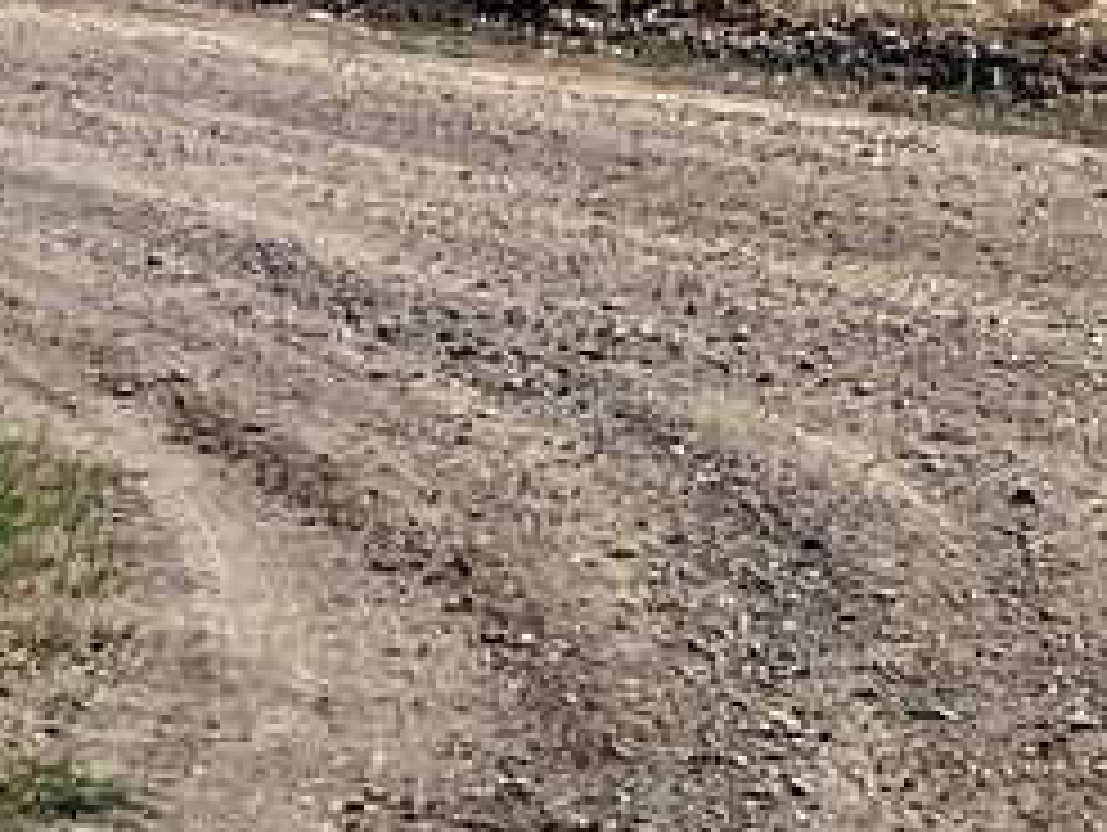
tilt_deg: +6.4
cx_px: -2192
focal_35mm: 182
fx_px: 5826
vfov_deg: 7.7
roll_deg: +1.0
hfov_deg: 8.9
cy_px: -1093
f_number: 1.8
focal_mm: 3.99
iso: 32
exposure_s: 1/1869
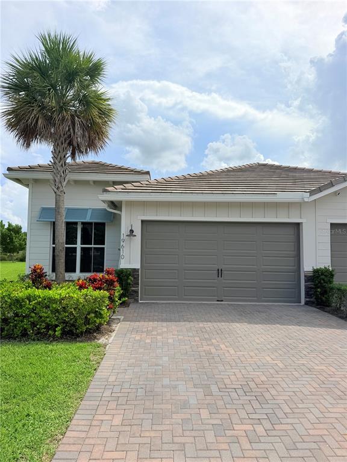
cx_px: 174
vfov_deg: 71.6
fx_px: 321
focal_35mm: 24
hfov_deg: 56.8
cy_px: 231
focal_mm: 6.76
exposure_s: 1/9091
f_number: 1.78
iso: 80
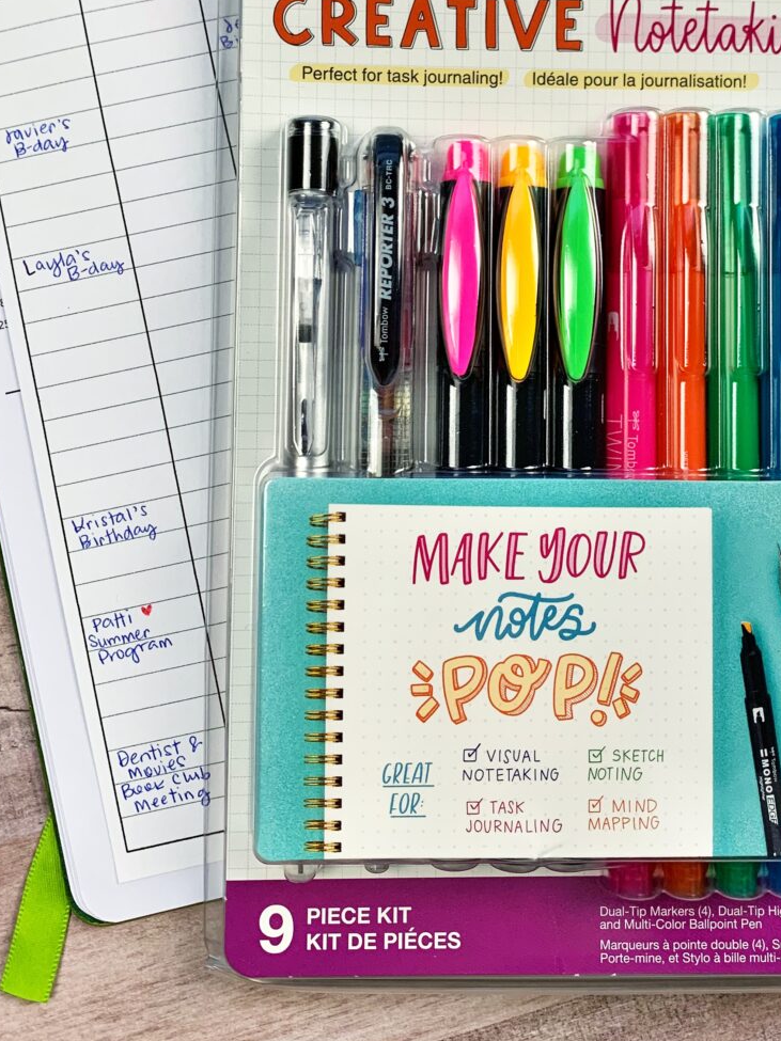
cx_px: 435
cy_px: 313
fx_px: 1204
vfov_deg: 45.8
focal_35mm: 40
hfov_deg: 35.9
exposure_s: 1/60
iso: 50
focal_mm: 4.25
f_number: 1.8
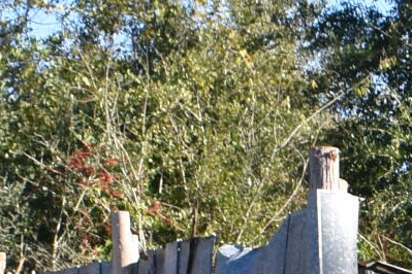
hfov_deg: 9.8
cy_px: 571
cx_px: 645
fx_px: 2323
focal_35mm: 203
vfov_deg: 6.5
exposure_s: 1/160
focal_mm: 18
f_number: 6.3
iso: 100
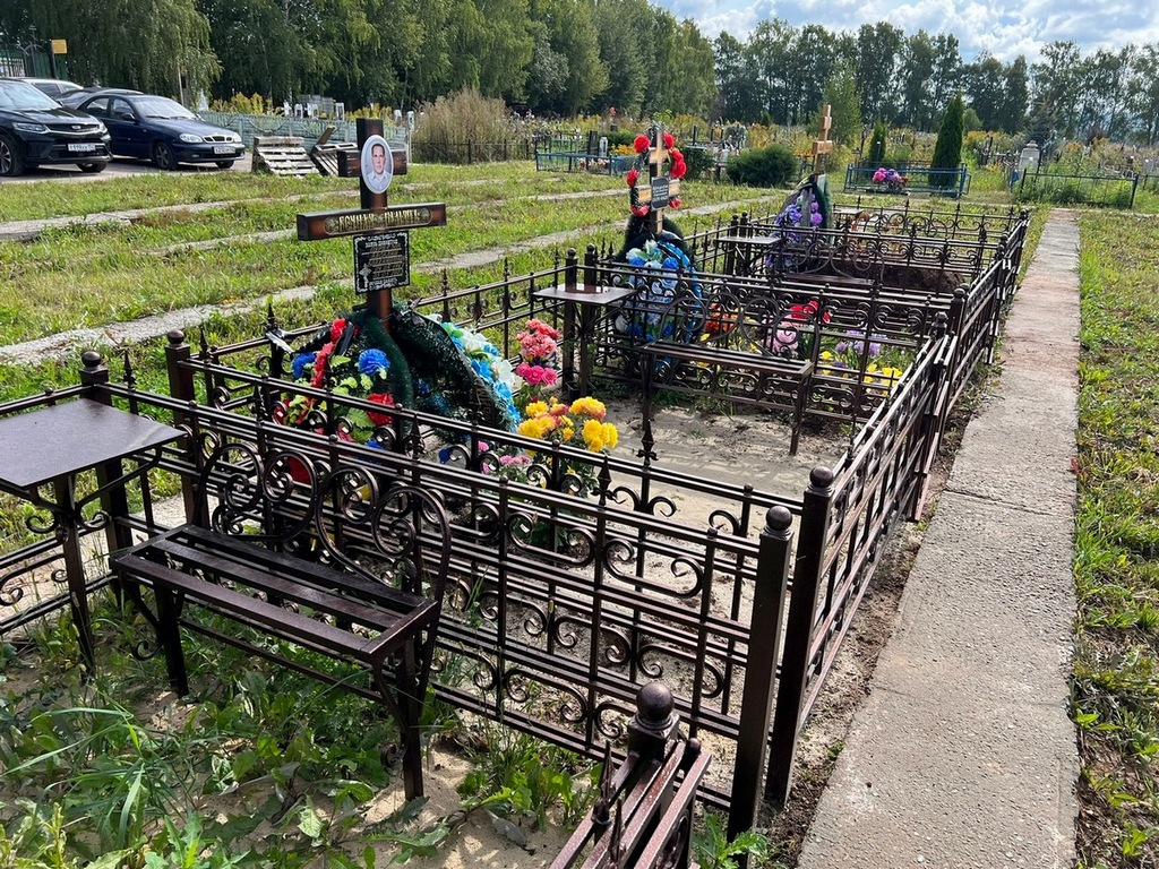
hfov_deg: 67.3
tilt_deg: -20.4
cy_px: 434
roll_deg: -0.8
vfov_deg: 53.1
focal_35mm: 26
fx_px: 871
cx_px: 580
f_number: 1.5
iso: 50
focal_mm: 5.7
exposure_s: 1/1751
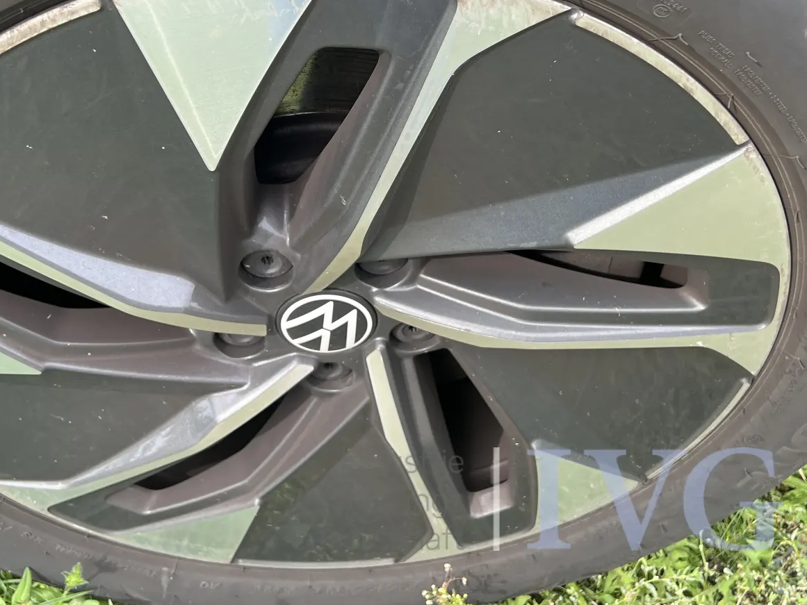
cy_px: 151
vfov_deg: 32.9
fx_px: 1003
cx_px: 383
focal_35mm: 43
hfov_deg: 43.8
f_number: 1.5
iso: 50
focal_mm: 5.7
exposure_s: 1/300
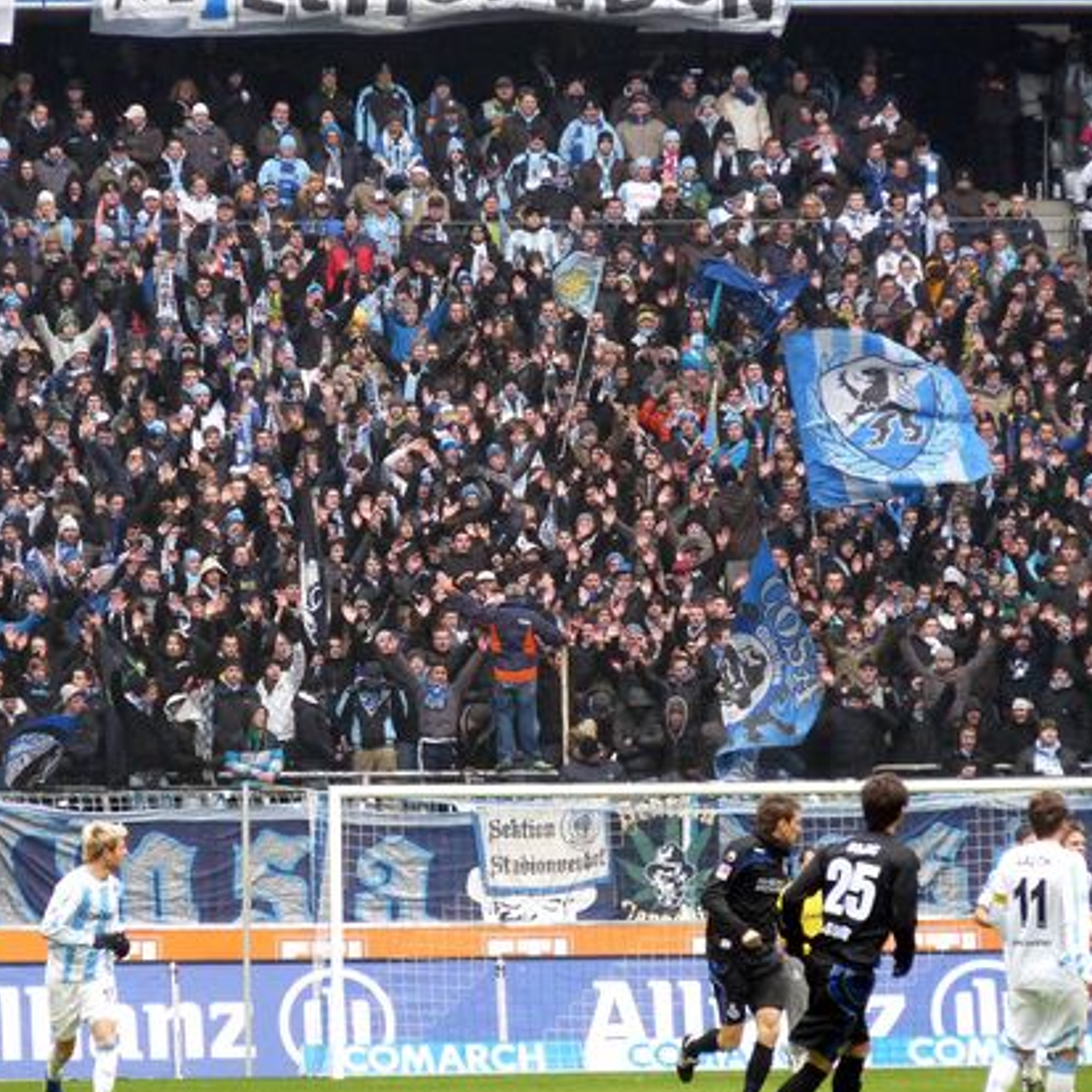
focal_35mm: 365
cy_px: 554
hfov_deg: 4.8
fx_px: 13027
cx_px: 505
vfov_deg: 4.8
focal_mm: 53.2
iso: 400
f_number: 3.7
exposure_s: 1/250
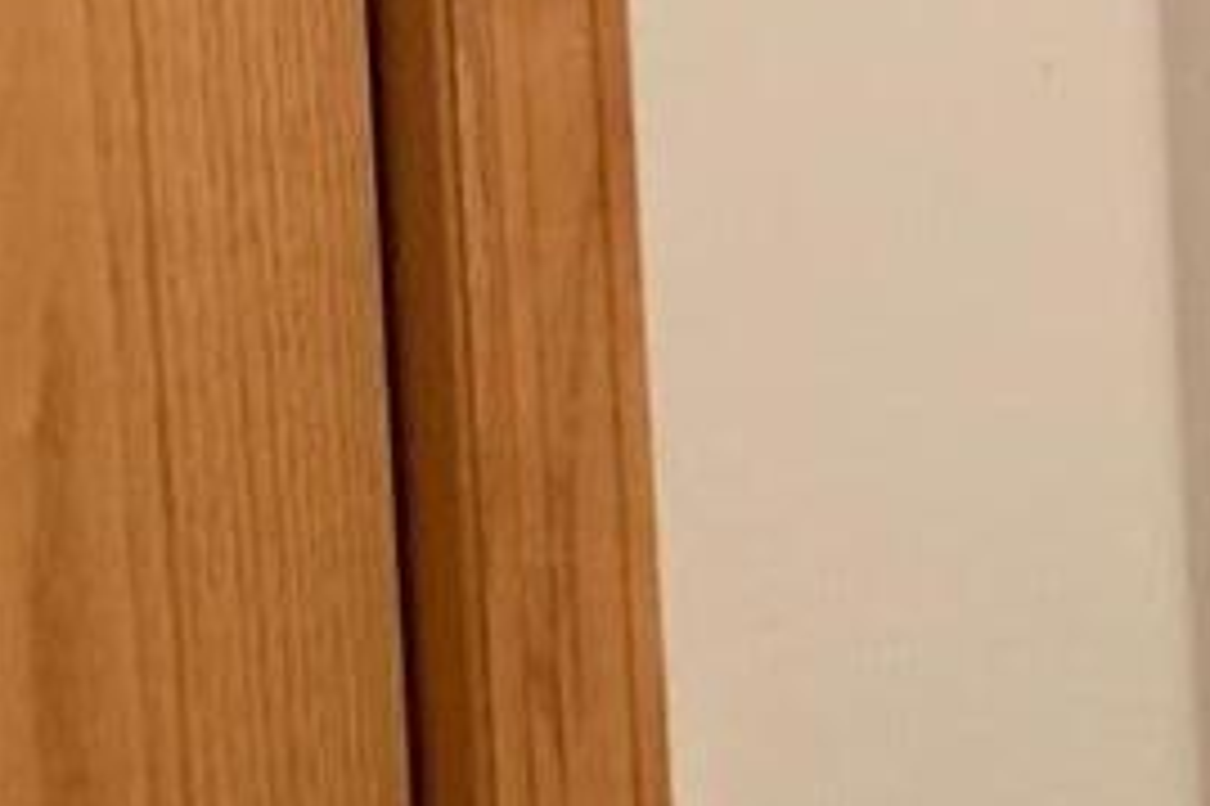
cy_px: -657
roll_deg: +2.8
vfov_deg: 6.7
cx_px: 877
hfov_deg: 10.2
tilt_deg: -2.4
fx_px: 6751
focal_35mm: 201
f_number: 1.8
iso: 250
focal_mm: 4.25
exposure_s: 1/40
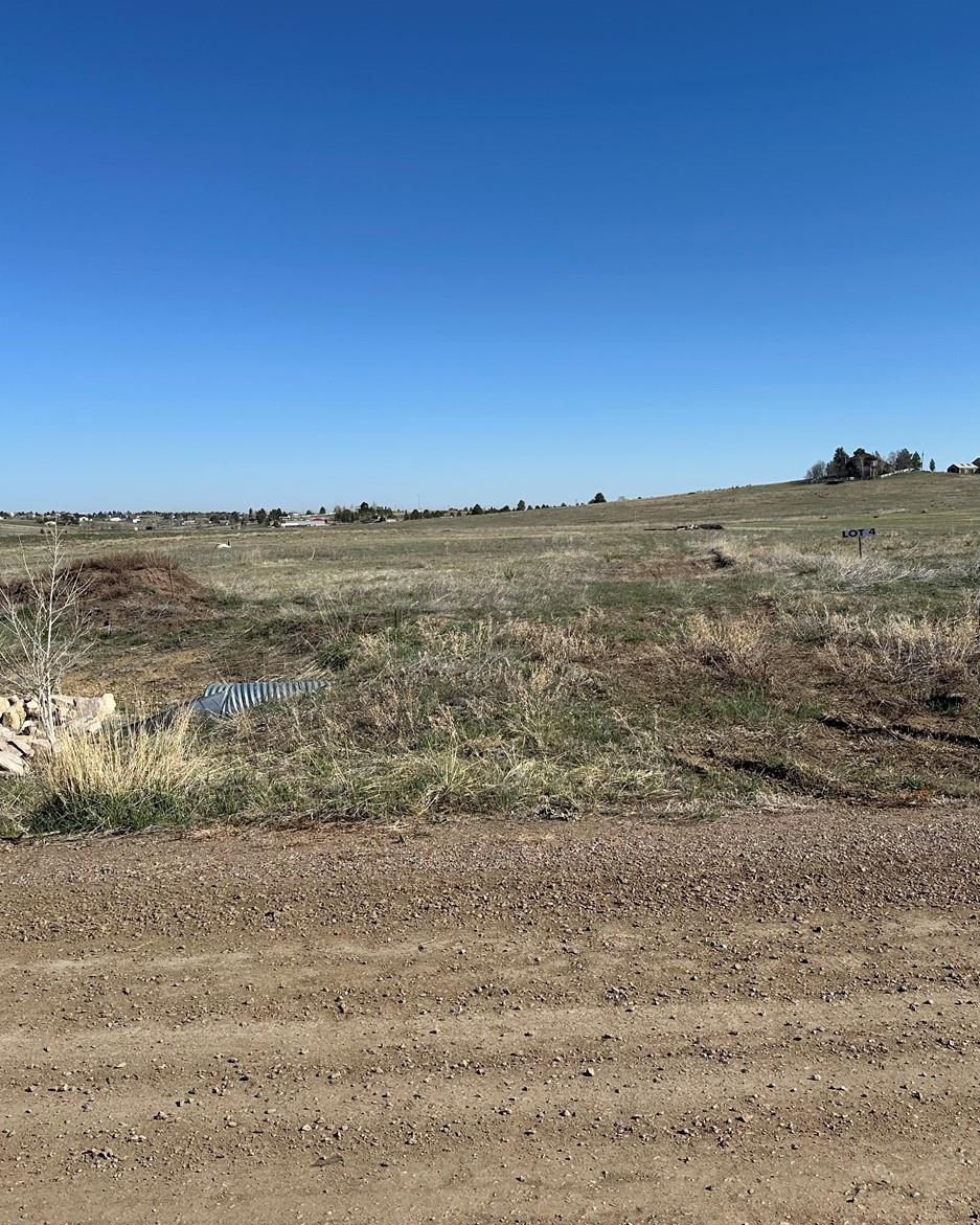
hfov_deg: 45.8
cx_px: 519
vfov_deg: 55.7
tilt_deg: -6.5
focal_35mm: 32
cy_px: 610
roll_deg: +0.0
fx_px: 1160
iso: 80
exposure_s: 1/6623
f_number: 1.78
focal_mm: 6.86
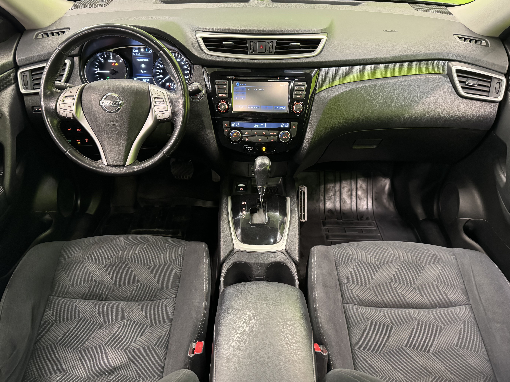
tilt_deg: -38.0
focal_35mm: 25
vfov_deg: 54.9
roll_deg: -0.4
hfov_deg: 69.4
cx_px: 250
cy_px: 194
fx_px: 368
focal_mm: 6.76
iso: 800
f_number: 1.78
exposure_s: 1/33
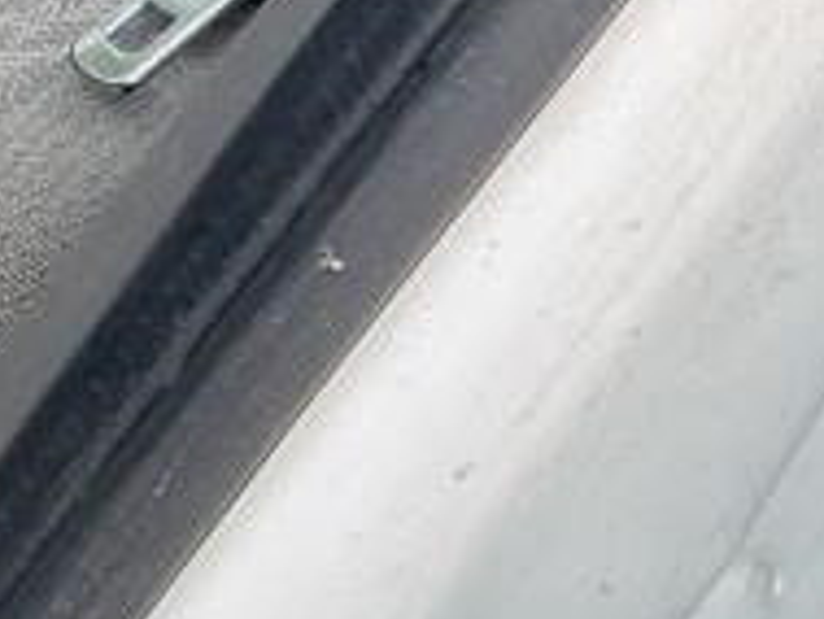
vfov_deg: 7.4
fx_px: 4669
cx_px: -1591
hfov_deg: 8.5
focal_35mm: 196
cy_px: -514
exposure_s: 1/281
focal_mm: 3
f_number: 1.8
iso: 16
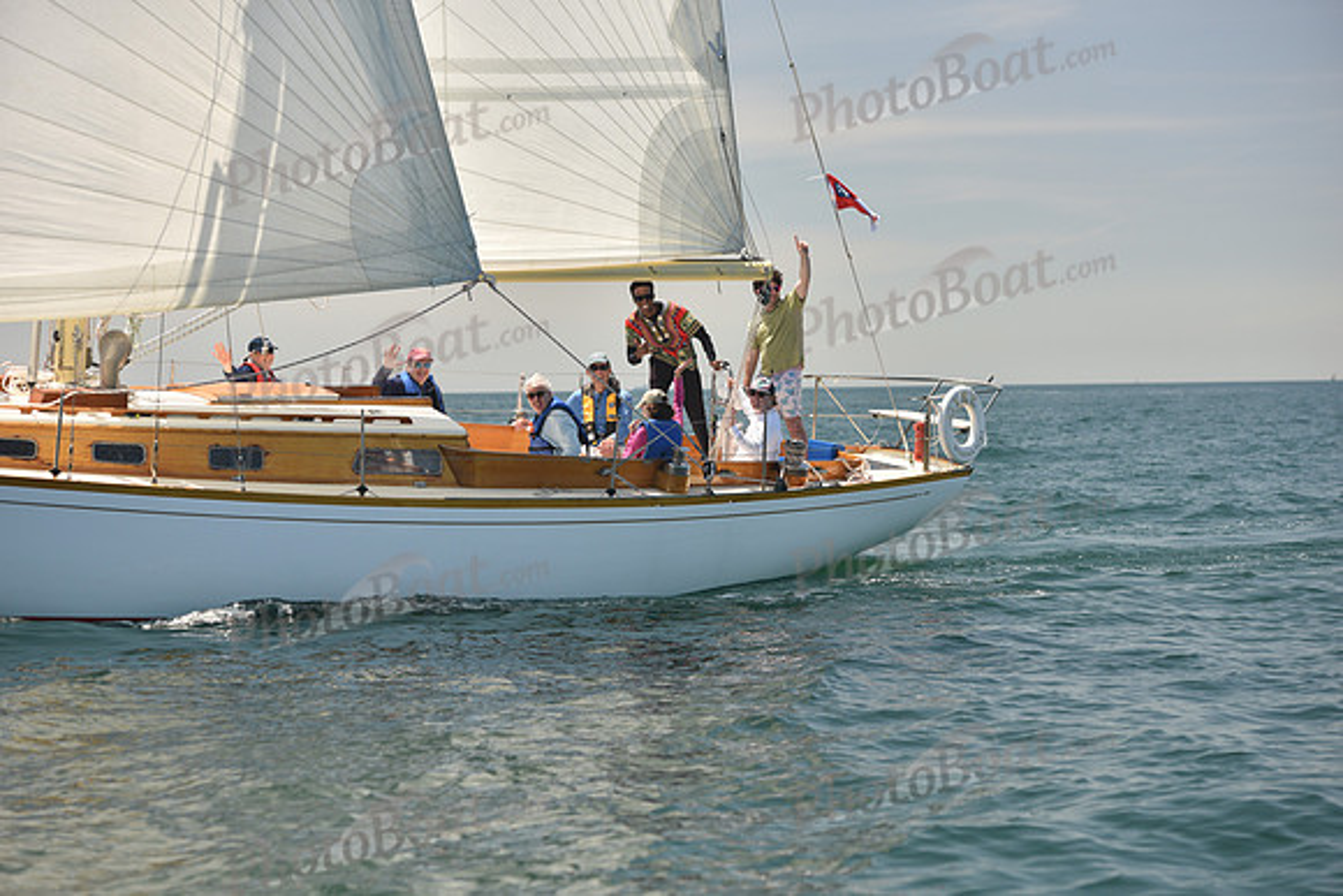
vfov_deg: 14.0
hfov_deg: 20.8
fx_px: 3657
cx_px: 672
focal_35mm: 98
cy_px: 448
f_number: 4.5
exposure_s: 1/800
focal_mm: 98
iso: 250
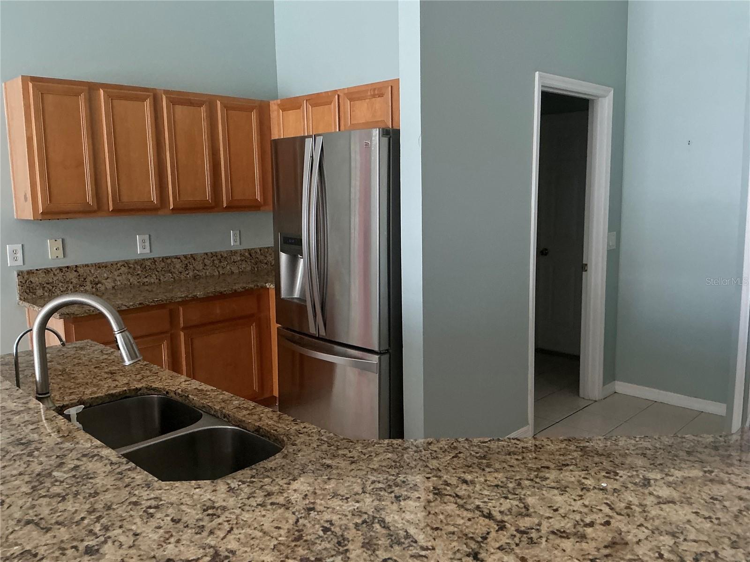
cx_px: 375
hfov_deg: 63.4
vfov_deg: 49.7
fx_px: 607
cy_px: 281
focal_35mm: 28
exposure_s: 1/122
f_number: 1.8
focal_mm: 3
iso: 40
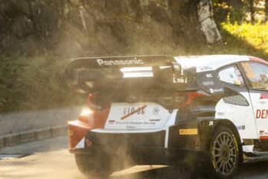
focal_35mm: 202
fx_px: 1505
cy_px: 126
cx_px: 182
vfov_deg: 6.8
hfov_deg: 10.2
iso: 250
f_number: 5
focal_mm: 120
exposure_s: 1/2500
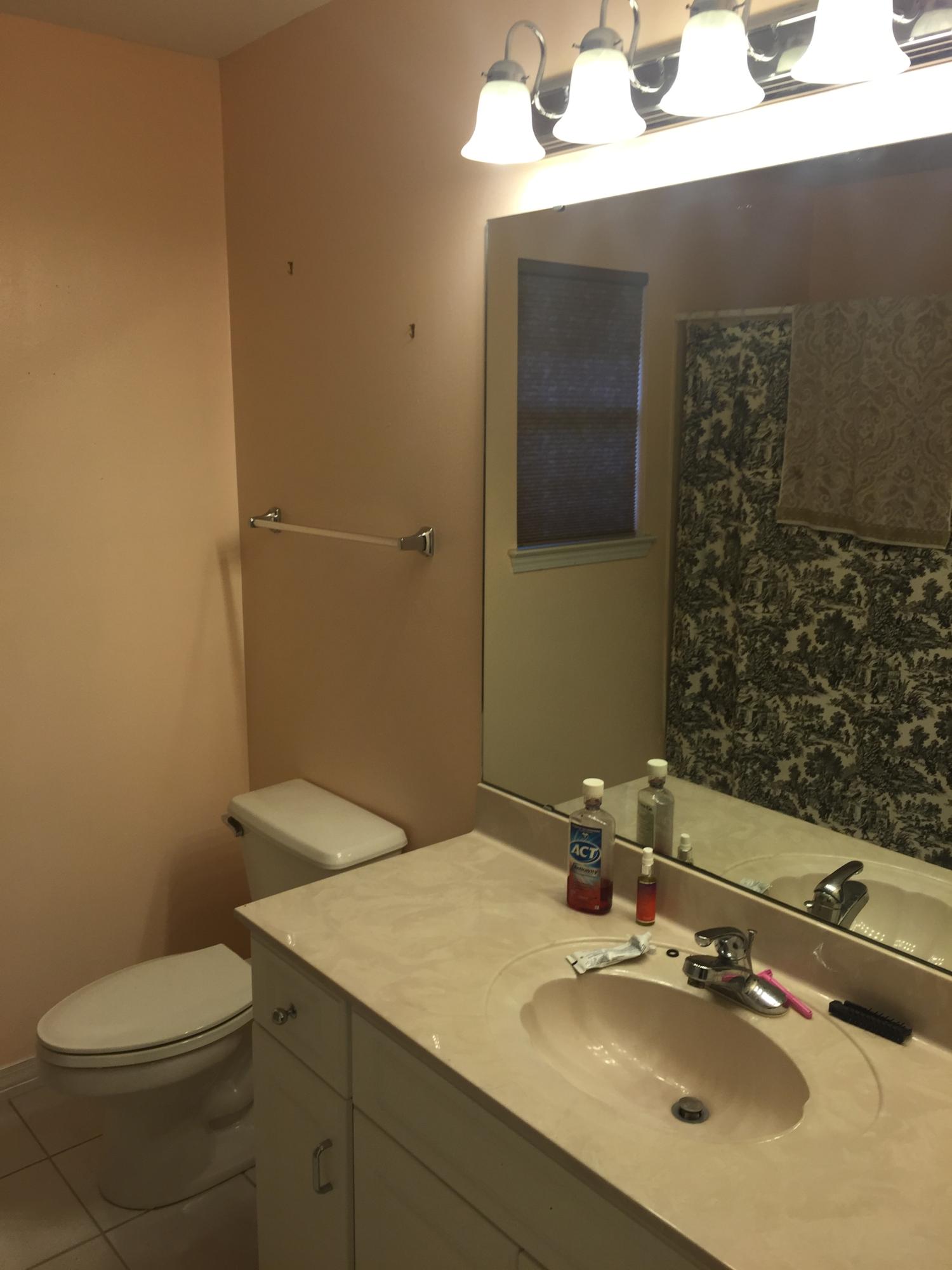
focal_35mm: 29
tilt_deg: -10.7
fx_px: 1063
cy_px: 635
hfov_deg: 48.2
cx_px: 476
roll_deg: -0.6
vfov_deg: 61.7
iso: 40
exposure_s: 1/60
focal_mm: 4.15
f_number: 2.2
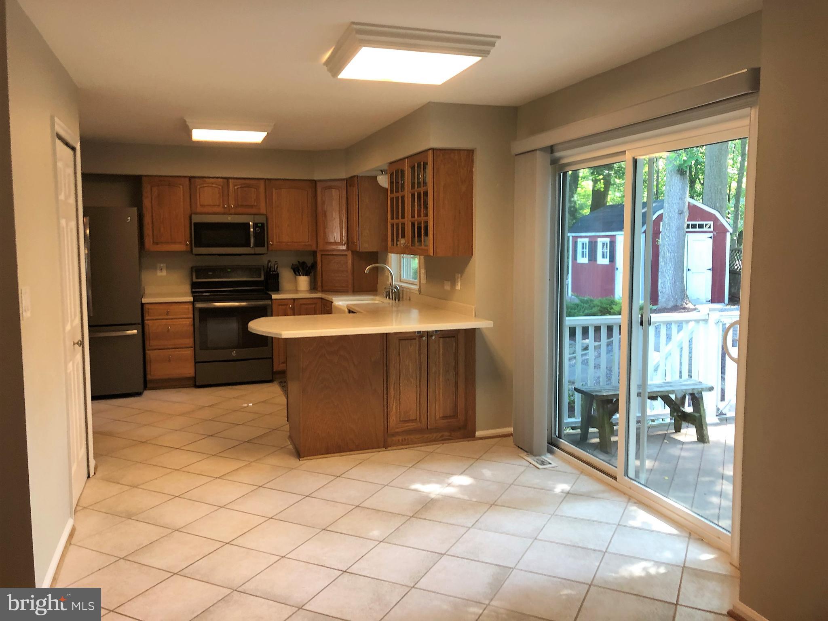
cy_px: 310
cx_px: 414
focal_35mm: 28
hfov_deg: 63.4
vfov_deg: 49.7
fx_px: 670
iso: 40
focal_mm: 4
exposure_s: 1/24
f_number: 1.8
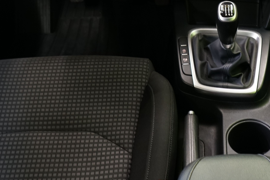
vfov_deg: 19.0
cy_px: -12
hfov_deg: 28.5
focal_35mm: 69
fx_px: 517
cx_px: 224
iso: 800
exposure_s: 1/10
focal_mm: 29
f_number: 4.5
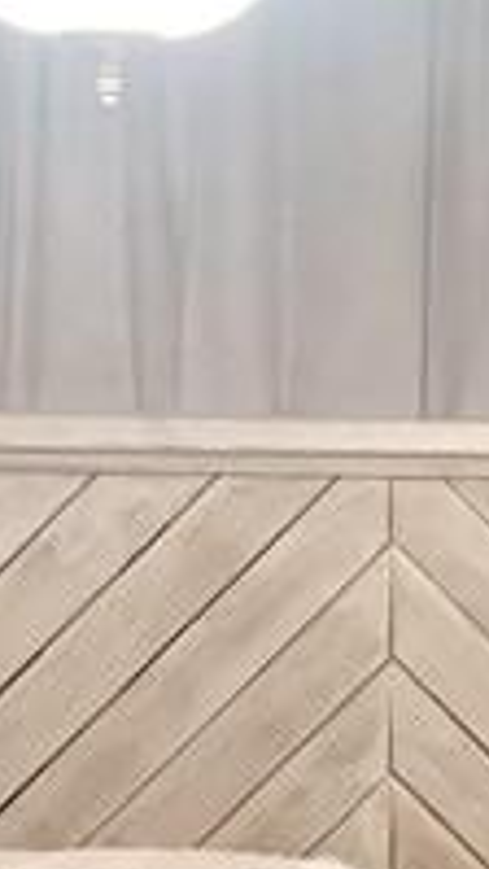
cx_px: 585
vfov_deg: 14.5
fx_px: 3364
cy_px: 830
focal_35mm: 146
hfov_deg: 8.2
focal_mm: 4.25
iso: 320
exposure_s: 1/40
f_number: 1.8
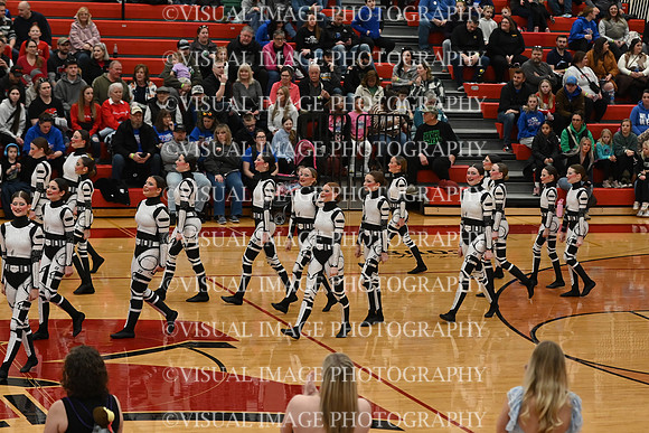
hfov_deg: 19.5
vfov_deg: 13.0
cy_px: 216
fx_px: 1893
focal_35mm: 105
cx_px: 324
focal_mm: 70
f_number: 4
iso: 3200
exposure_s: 1/400
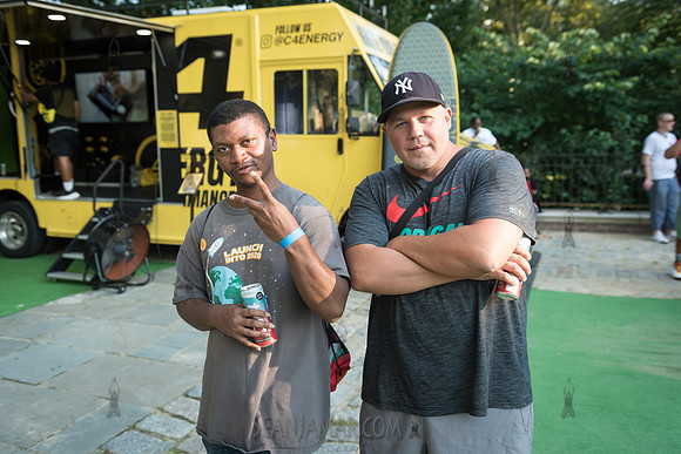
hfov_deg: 58.7
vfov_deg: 41.1
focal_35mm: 32
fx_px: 605
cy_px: 227
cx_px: 340
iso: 200
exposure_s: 1/200
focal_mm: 32
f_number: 4
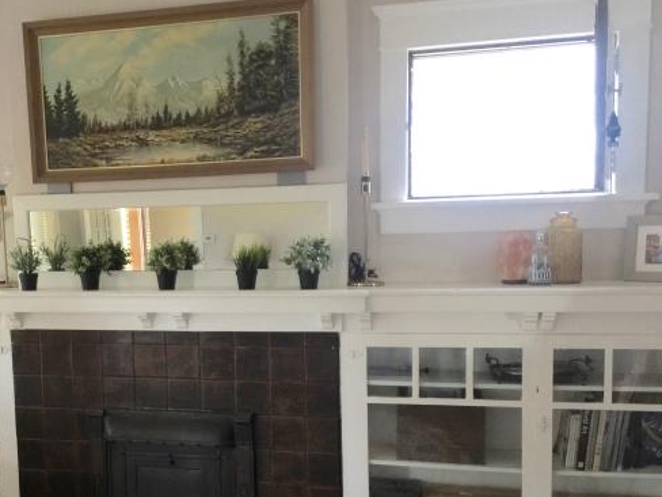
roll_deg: +1.0
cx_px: 244
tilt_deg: -5.3
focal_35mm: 38
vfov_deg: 37.5
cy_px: 310
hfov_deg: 48.5
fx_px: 727
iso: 100
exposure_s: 1/15
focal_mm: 4.15
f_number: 2.2
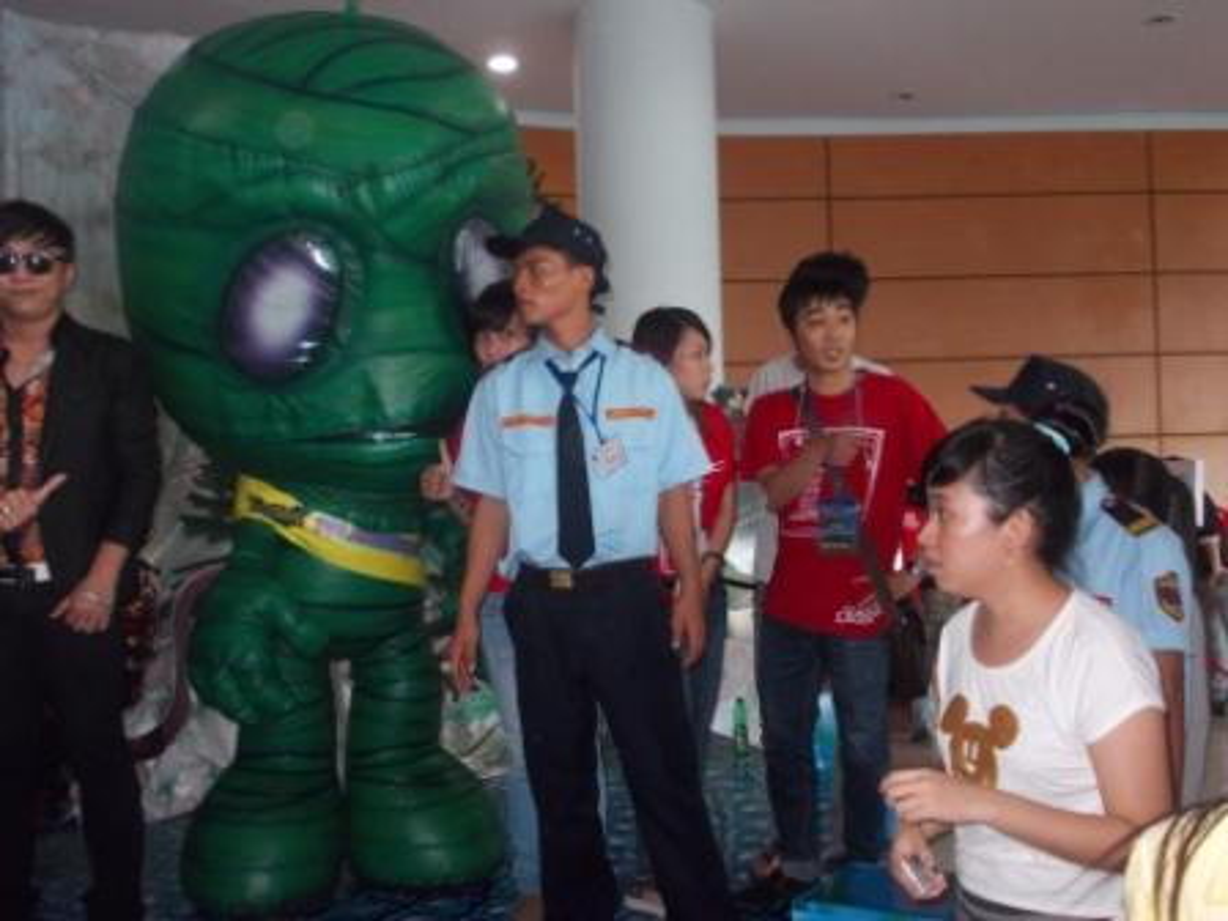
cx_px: 614
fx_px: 1348
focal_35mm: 38
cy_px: 460
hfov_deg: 49.0
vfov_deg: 37.7
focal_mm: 5.3
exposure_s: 1/30
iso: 200
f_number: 3.1
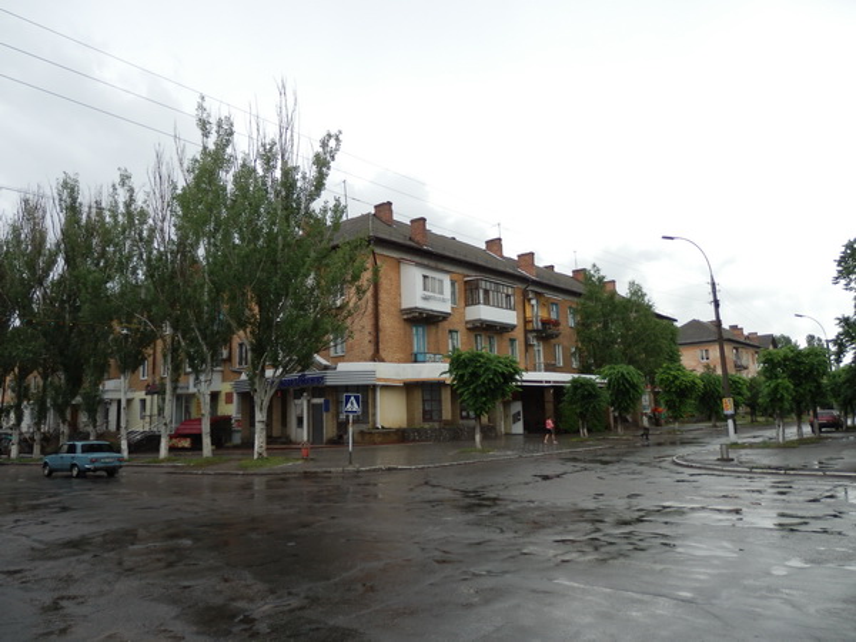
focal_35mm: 25
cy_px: 321
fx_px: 618
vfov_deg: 54.9
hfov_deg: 69.4
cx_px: 428
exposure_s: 1/400
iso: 100
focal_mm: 4.5
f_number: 3
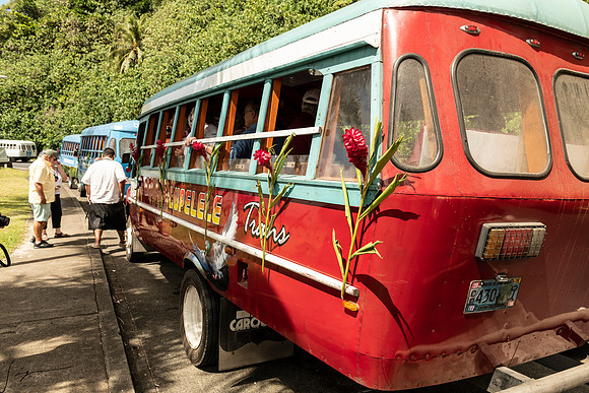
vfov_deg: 46.4
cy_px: 196
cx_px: 294
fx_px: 458
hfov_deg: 65.5
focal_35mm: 28
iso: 200
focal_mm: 28
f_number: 8
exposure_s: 1/250
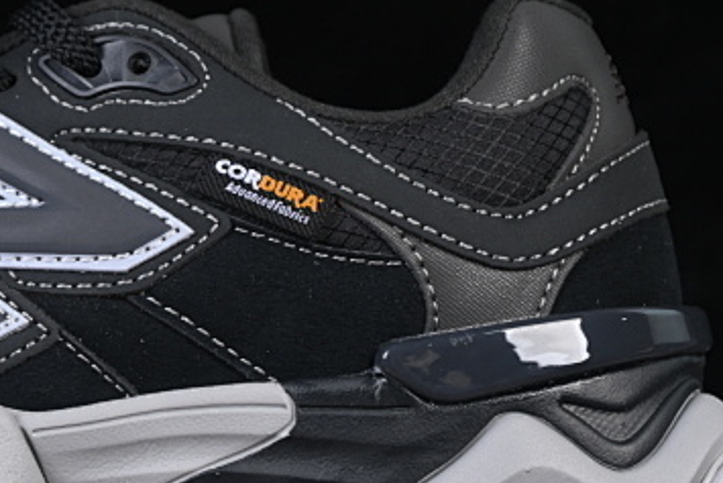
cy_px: 169
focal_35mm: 228
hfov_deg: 9.0
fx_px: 4581
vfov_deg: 6.0
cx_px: 47
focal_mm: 50
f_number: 6.3
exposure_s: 1/60
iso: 160
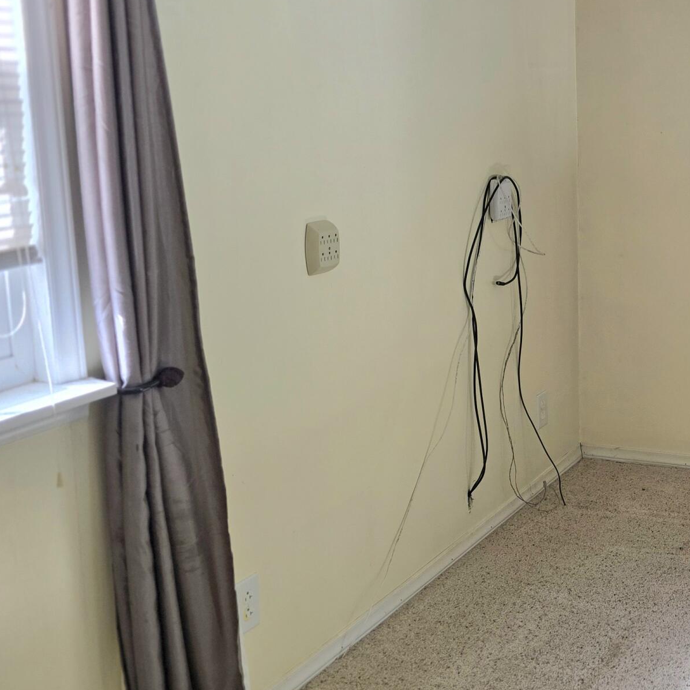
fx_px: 1150
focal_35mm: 51
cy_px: 254
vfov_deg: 33.2
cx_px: 751
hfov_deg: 30.1
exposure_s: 1/120
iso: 64
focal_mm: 6.3
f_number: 1.7
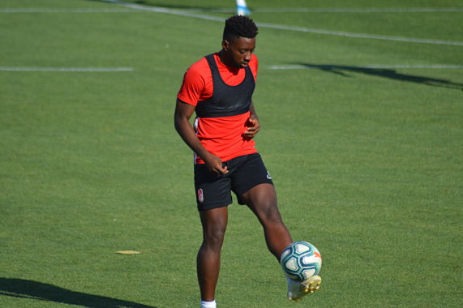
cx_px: 237
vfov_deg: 2.7
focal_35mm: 512
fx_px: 6581
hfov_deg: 4.0
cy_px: 156
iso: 360
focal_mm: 300
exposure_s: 1/2000
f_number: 5.6
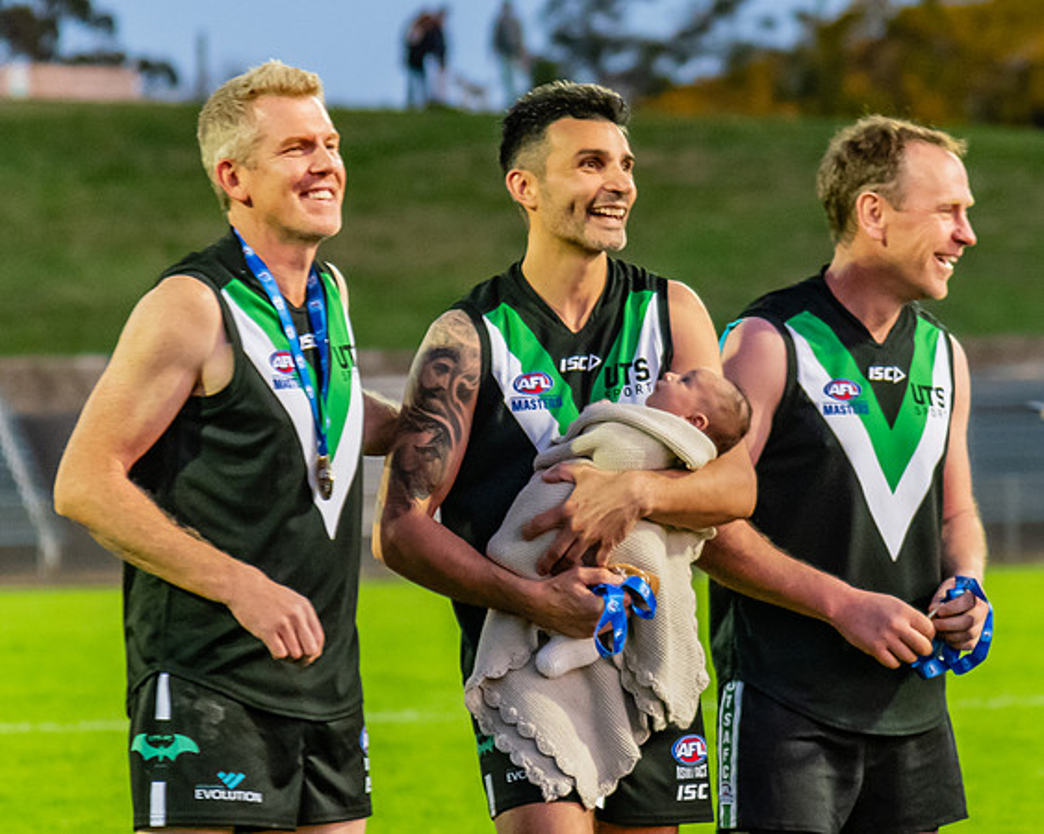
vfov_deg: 5.3
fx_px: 9049
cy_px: 366
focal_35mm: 293
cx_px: 702
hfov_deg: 6.6
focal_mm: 120
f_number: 4
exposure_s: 1/100
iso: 2000
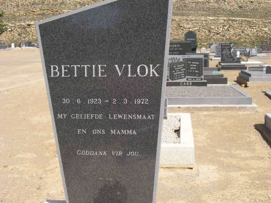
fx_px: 438
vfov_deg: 26.1
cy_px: 102
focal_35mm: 56
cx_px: 136
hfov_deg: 34.3
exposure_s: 1/361
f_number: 6
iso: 80
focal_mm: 9.4
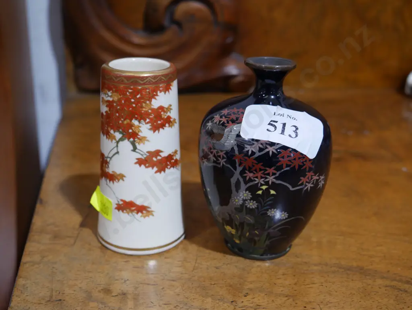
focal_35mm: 44
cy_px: 155
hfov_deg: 42.9
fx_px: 524
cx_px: 206
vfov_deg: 32.9
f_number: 4.7
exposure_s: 1/60
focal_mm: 22
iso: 640
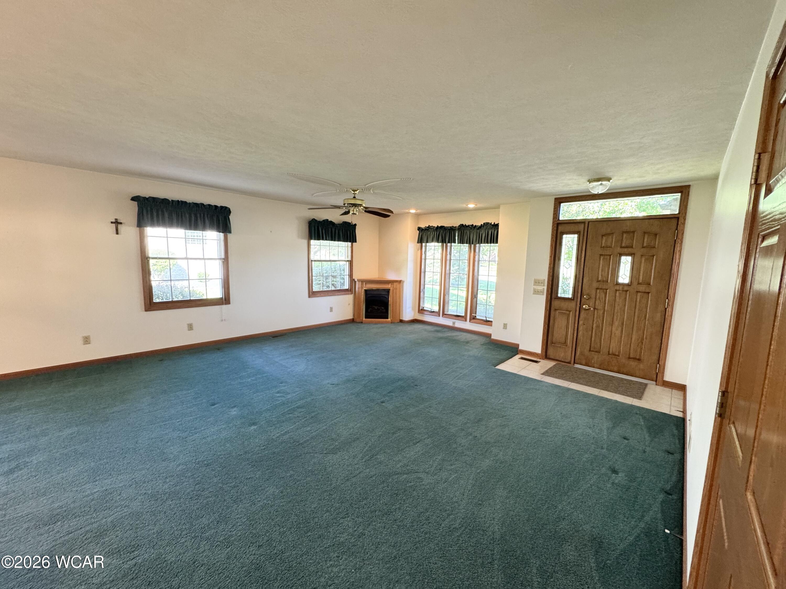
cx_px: 393
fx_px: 318
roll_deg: -1.8
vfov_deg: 85.7
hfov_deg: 102.1
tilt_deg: -7.4
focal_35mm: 14
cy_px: 294
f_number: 2.2
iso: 250
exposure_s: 1/60
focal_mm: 2.22
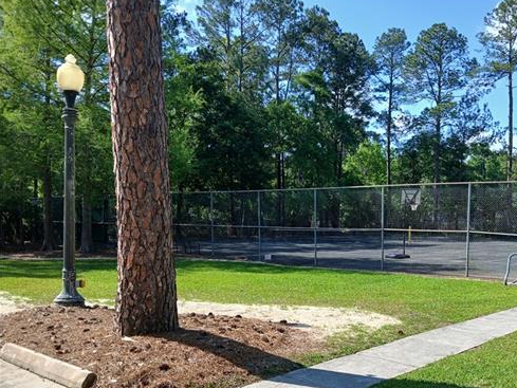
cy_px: 244
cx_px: 337
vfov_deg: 41.5
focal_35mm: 34
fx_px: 508
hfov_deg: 53.1
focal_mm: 3.98
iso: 20
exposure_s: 1/340
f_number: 1.8
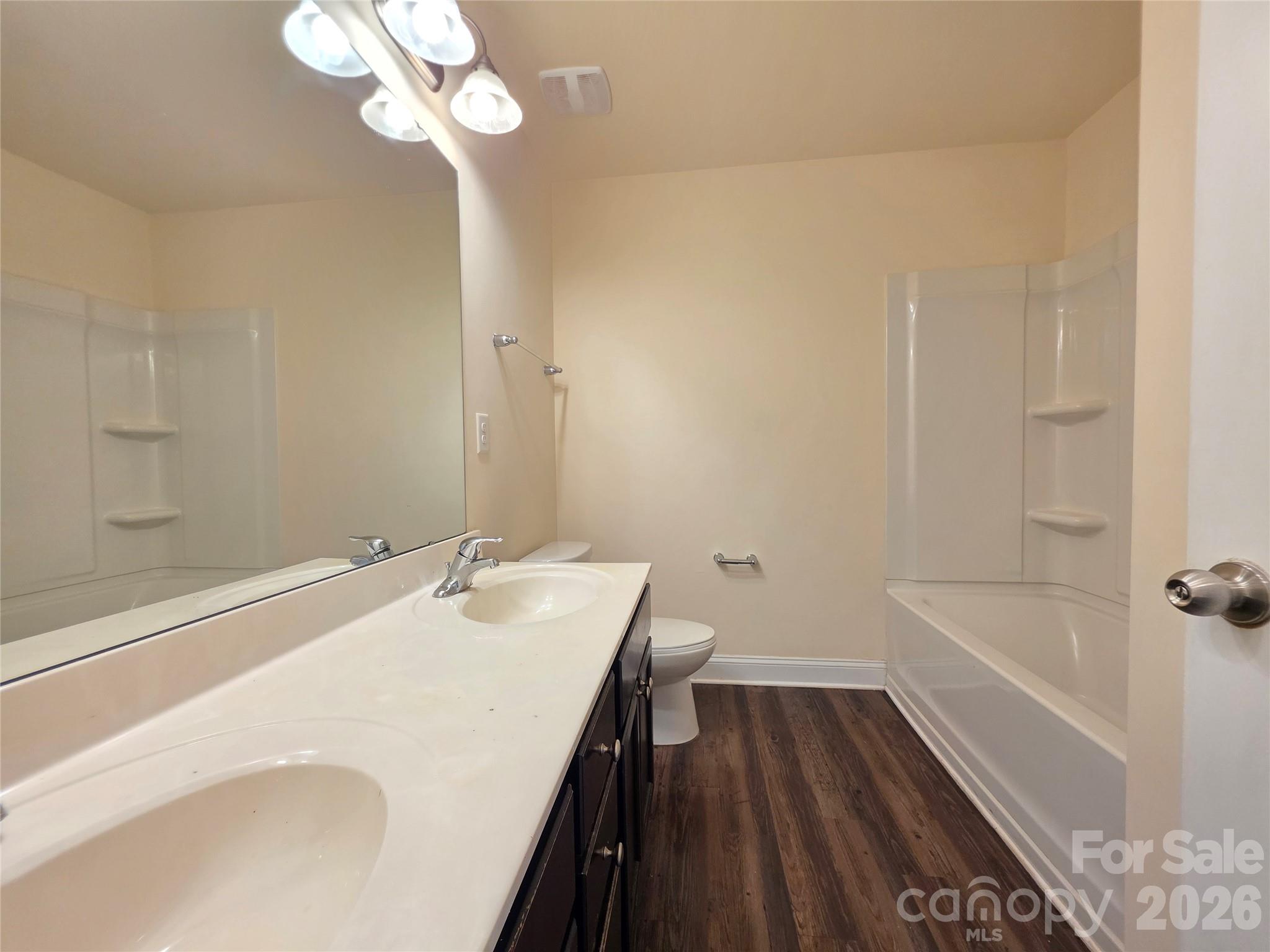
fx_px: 477
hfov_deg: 106.2
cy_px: 476
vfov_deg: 89.9
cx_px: 635
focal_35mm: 13
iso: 200
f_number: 1.9
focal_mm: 2.2
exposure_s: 1/120
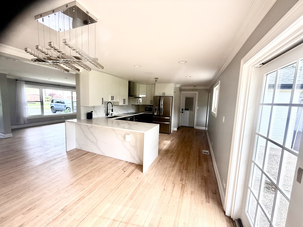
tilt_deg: -5.0
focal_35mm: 14
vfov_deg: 85.7
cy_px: 114
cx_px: 152
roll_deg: -2.8
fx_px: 123
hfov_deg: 102.1
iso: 100
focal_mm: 2.22
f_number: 2.2
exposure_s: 1/99
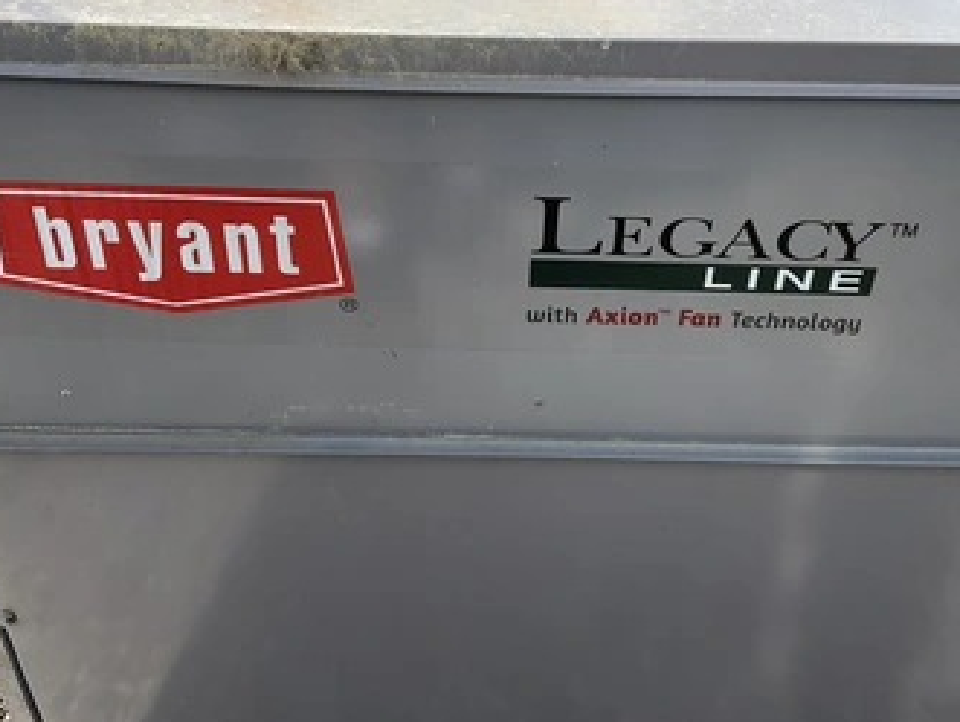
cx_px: 496
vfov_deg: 40.6
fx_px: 972
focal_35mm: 35
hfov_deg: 52.6
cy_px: 296
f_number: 1.8
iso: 25
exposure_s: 1/898
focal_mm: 3
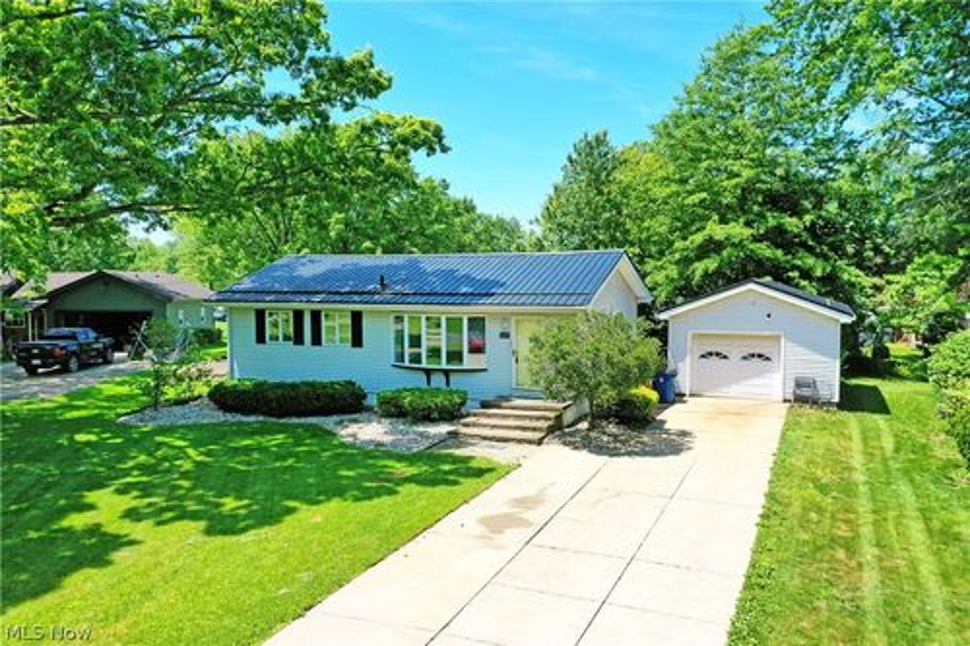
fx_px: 754
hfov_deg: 65.5
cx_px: 485
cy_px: 323
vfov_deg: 46.4
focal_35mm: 28
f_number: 5.6
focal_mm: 10.26
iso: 100
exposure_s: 1/400
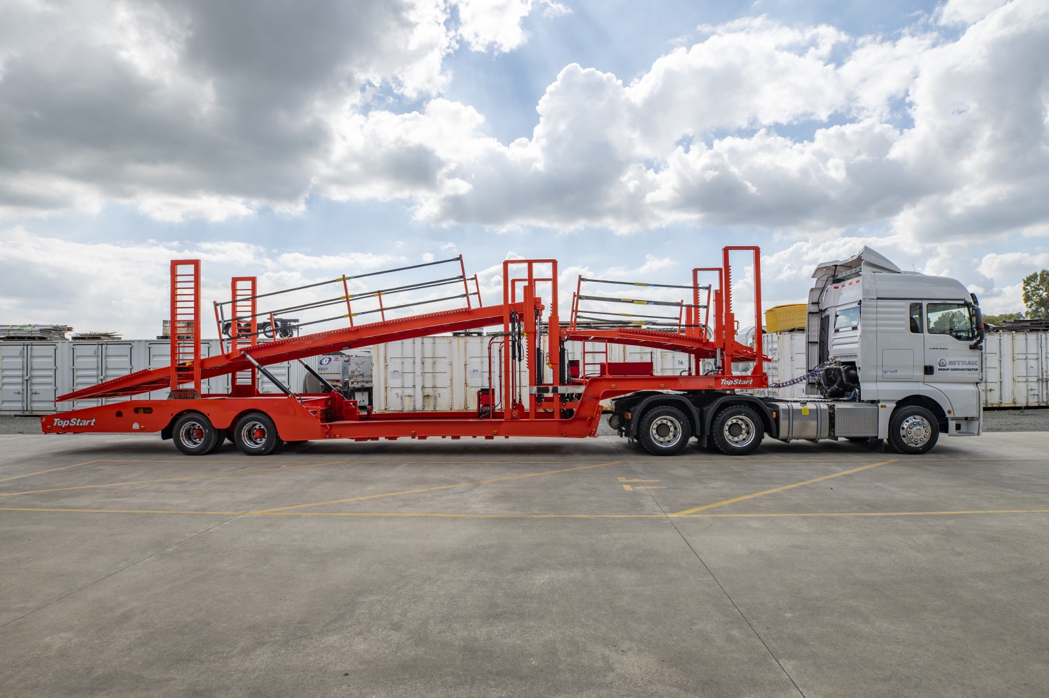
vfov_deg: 73.7
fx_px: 466
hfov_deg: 96.8
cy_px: 349
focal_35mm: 16
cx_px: 524
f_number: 8
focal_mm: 16
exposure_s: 1/500
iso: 100
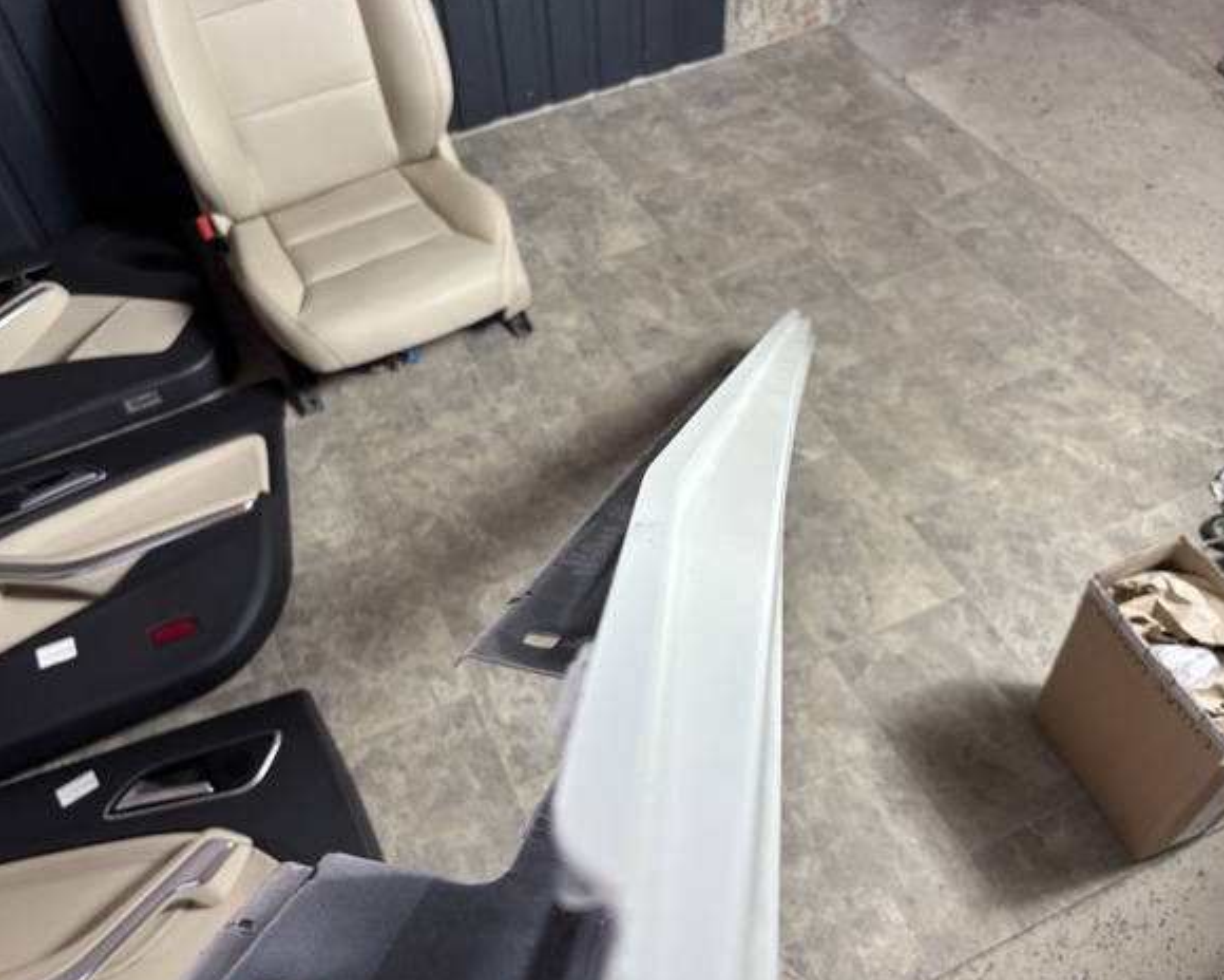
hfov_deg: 62.1
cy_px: 498
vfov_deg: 51.5
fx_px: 1014
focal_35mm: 28
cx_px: 568
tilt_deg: -50.8
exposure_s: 1/50
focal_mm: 5.96
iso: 100
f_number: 1.6
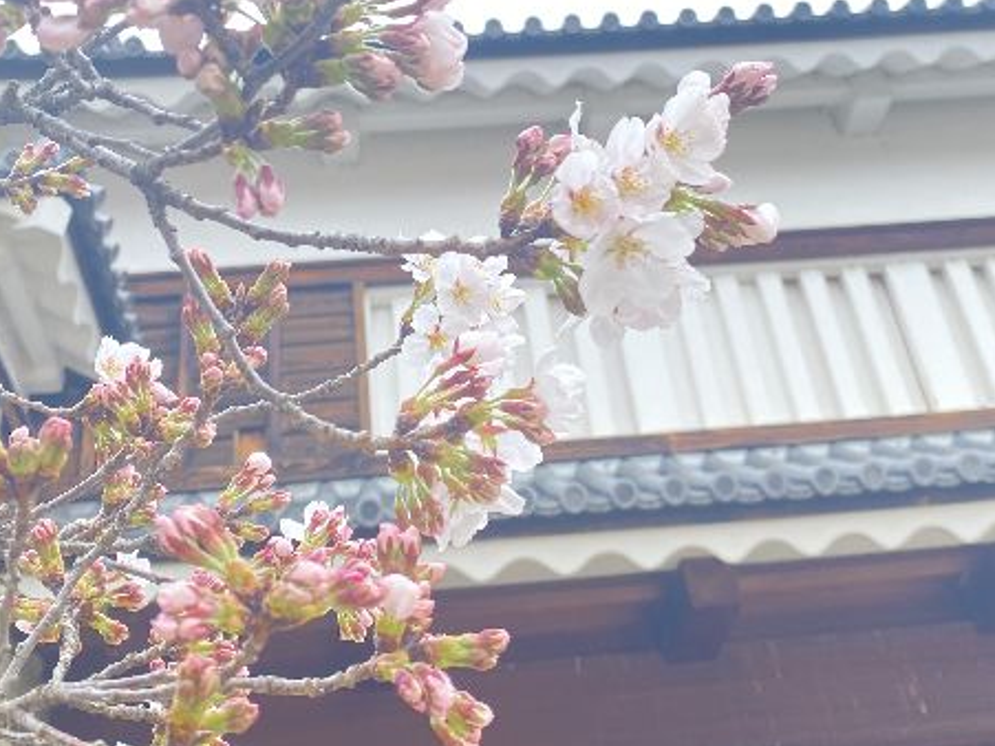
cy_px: 169
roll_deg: +6.7
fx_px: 1351
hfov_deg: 40.4
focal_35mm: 47
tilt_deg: +40.5
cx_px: 464
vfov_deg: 30.3
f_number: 1.8
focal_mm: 4.25
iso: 32
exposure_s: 1/156
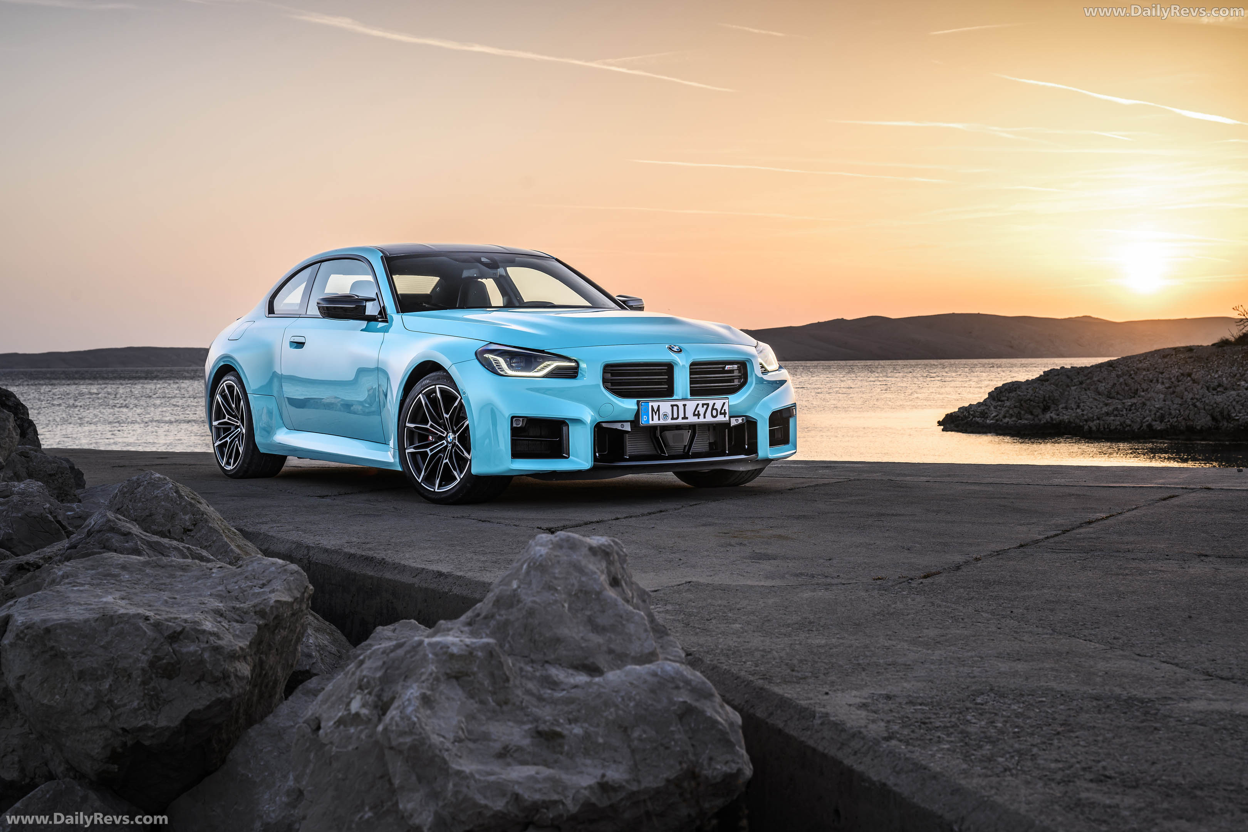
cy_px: 416
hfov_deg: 40.3
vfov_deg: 27.5
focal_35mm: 49
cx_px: 624
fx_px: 1699
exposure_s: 1/25
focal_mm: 49
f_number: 7.1
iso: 50
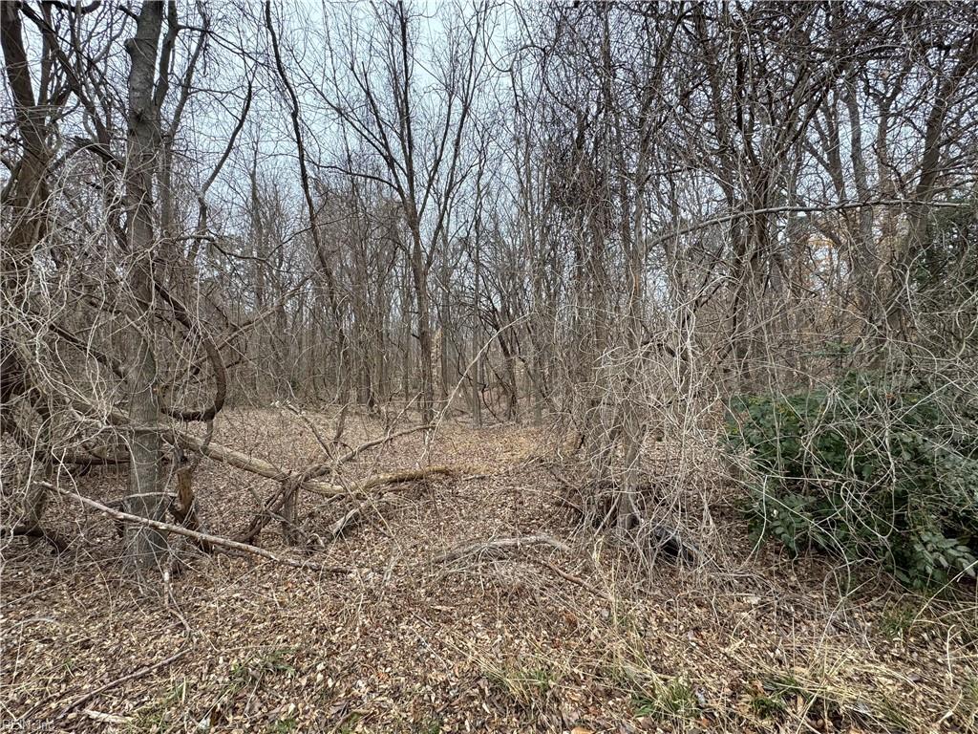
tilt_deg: +1.7
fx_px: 396
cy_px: 367
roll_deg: +0.1
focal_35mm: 14
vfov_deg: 85.7
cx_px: 489
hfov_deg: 102.1
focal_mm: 2.22
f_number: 2.2
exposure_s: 1/337
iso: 40
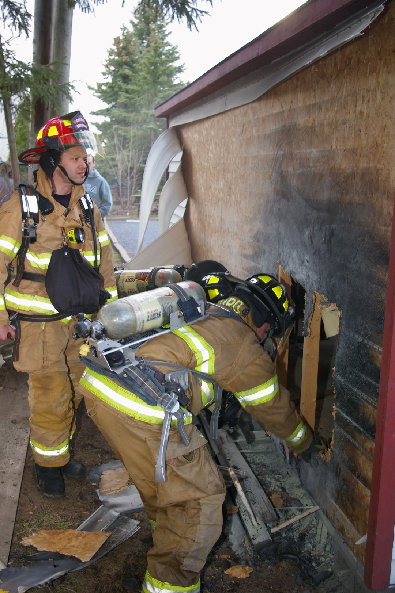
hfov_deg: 36.8
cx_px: 198
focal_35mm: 36
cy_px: 296
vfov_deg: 53.2
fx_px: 593
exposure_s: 1/45
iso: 400
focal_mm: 24
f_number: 4
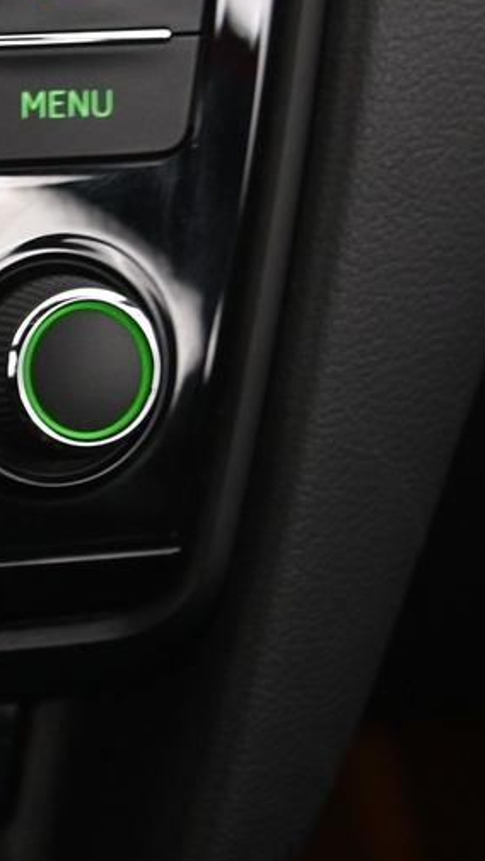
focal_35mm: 155
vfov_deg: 13.9
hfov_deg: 7.2
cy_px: 331
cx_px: -780
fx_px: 3539
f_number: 4
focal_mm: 46
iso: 2000
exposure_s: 1/13
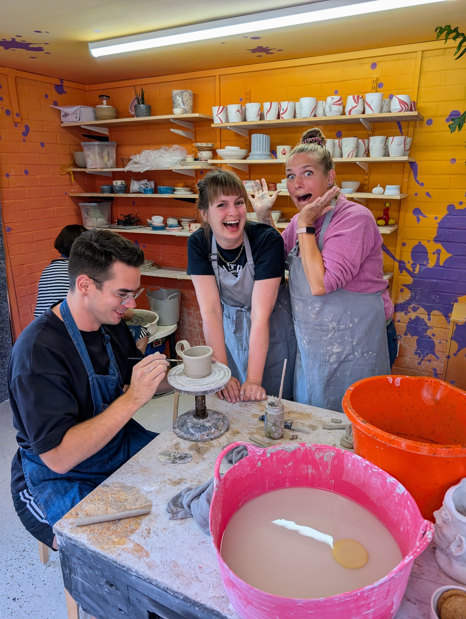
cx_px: 233
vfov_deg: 71.5
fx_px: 430
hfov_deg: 56.9
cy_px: 310
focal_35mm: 24
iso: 35
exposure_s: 1/100
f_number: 1.68
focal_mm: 6.9
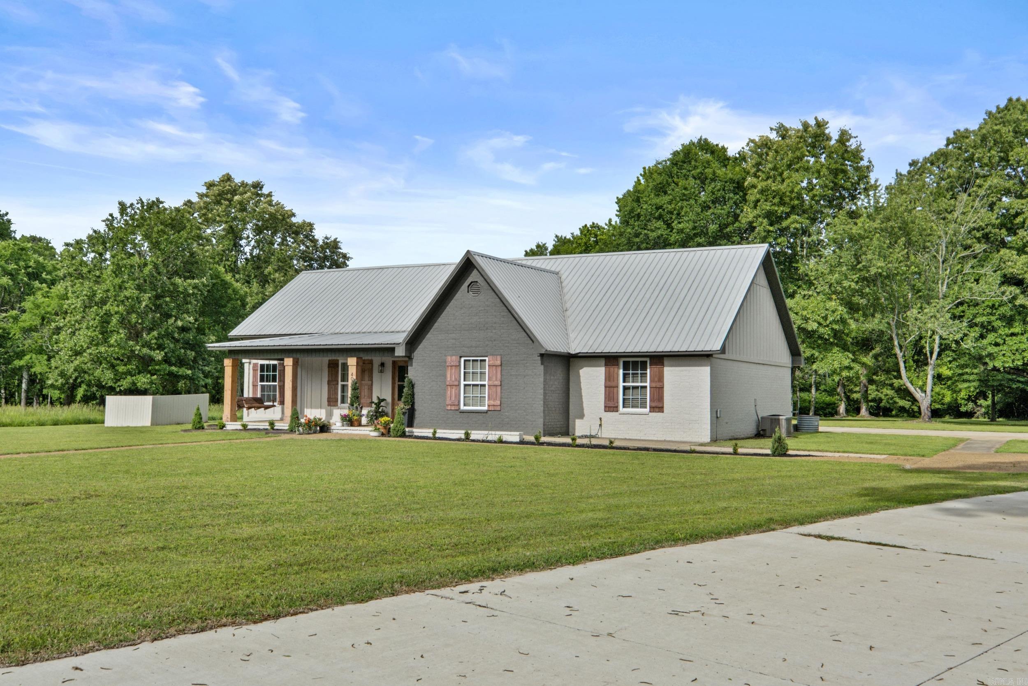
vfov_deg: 36.9
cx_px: 514
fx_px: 1028
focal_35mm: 36
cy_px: 343
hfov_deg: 53.1
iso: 400
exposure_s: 1/500
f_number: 10
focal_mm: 24
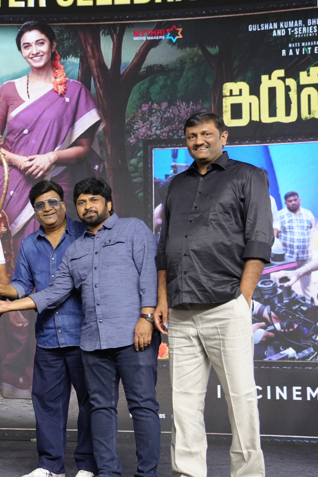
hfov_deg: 19.8
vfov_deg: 30.1
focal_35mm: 67
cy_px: 253
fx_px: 887
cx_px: 5
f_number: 3.5
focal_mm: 40
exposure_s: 1/160
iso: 1600
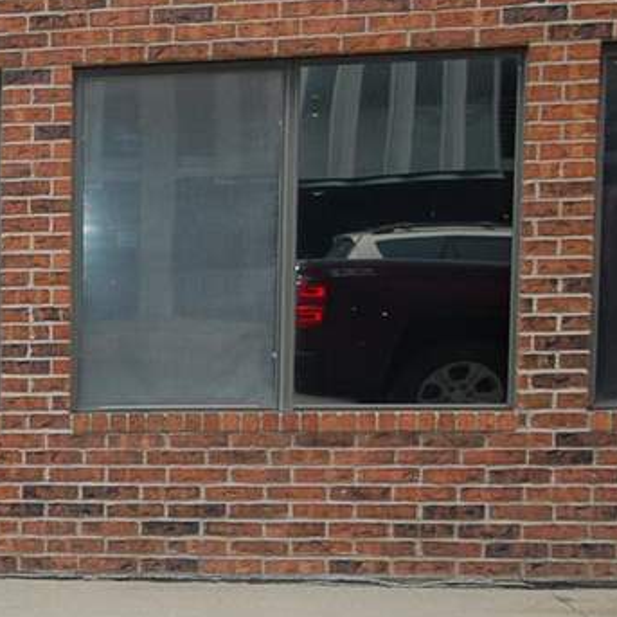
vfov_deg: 18.1
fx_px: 1916
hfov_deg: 15.9
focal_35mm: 95
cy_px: 507
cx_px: -455
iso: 360
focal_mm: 20
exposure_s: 1/250
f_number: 8
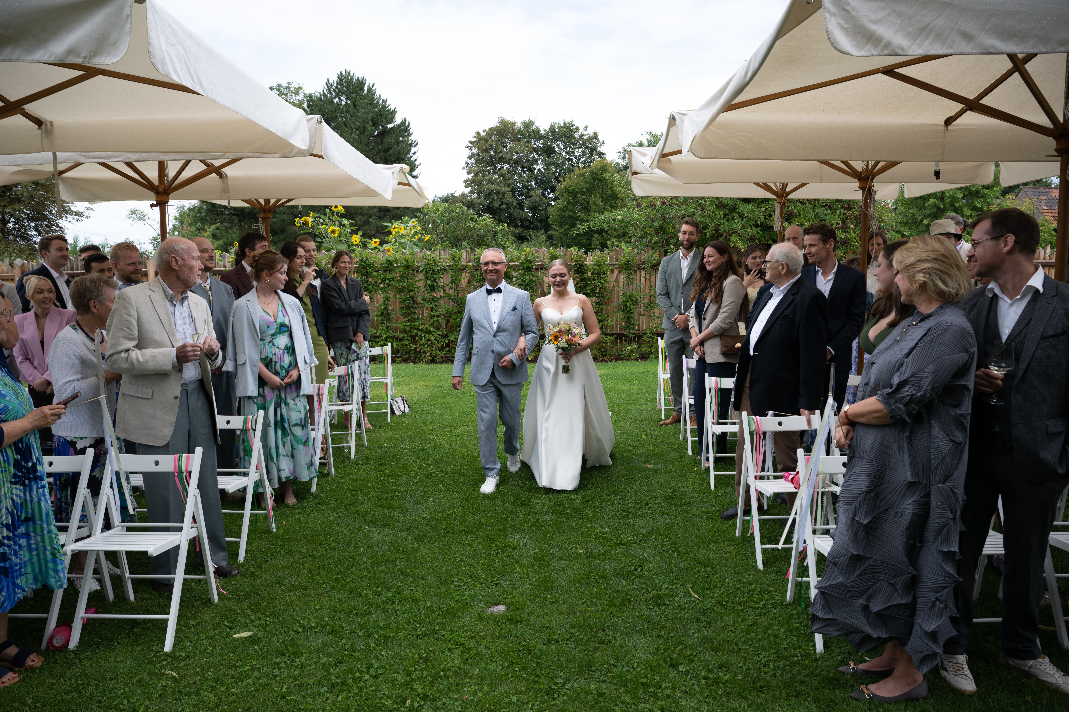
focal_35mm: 26
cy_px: 356
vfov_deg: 50.4
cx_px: 534
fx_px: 757
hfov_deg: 70.4
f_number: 6.3
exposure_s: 1/200
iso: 160
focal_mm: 25.5
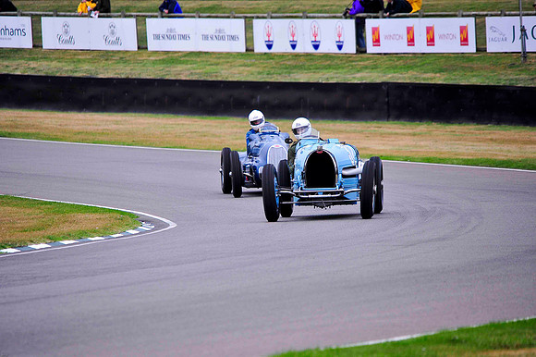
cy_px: 178
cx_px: 268
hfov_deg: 4.6
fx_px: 6696
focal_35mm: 450
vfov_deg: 3.1
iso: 800
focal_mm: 450
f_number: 8
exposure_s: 1/250
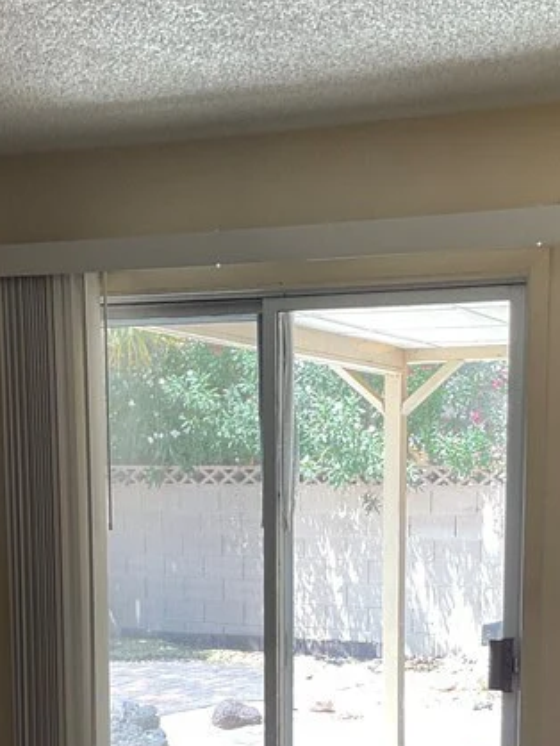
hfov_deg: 20.7
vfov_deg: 26.2
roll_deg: +0.2
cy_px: 709
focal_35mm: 71
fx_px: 1530
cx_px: 350
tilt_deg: -9.1
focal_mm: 3
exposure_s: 1/120
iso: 32
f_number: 1.8
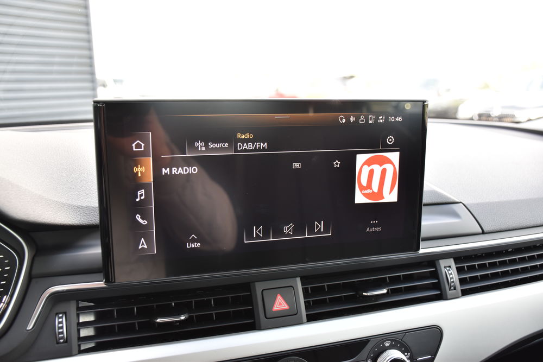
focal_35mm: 34
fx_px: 520
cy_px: 181
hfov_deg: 55.1
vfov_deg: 38.4
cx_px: 272
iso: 400
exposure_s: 1/80
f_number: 4.5
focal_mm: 23
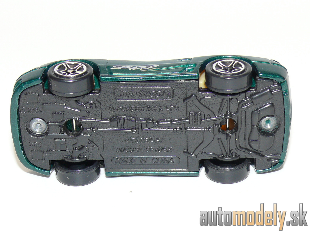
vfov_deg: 13.5
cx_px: 155
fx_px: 985
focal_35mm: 110
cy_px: 116
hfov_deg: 17.9
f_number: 4
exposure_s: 1/30
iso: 100
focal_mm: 14
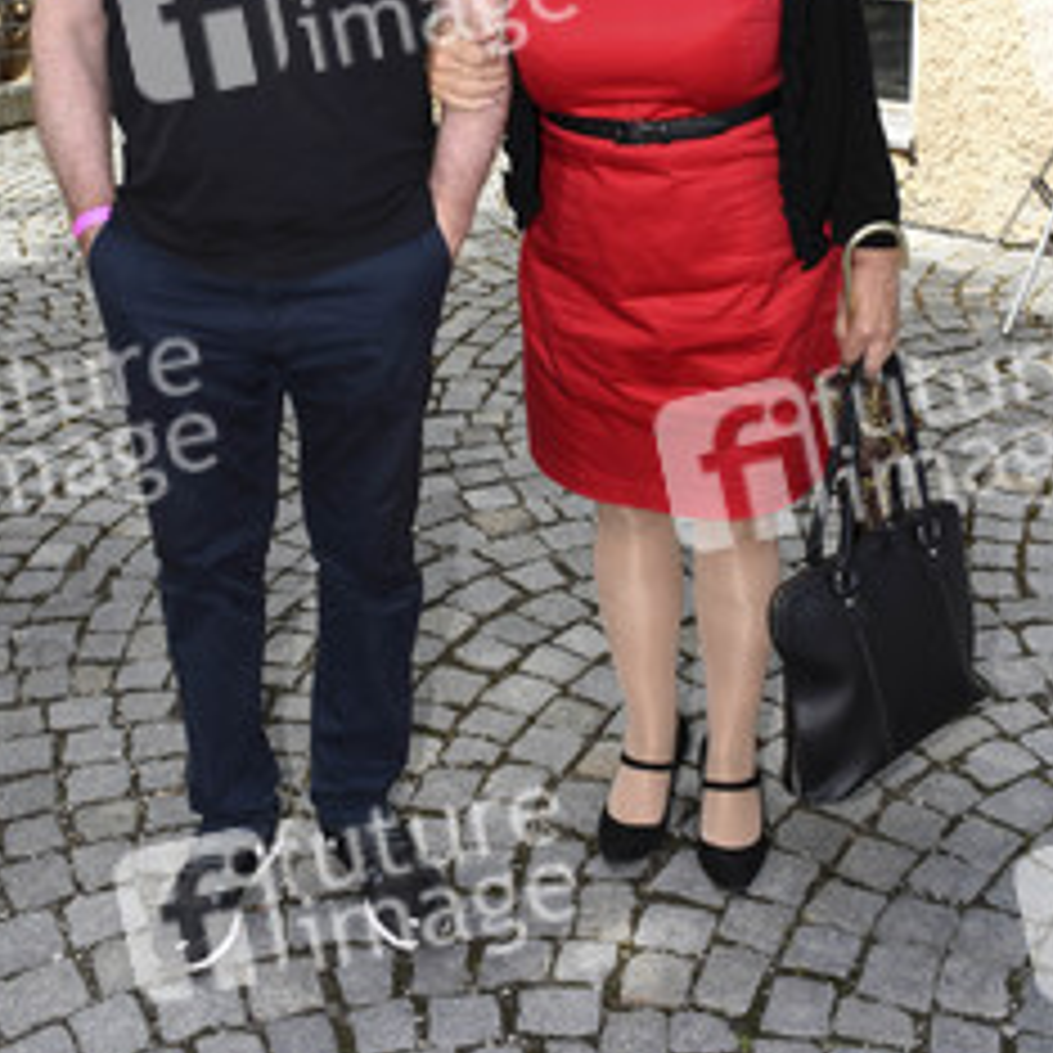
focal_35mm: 48
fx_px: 1652
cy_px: 220
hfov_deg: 35.3
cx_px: 477
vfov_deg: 34.3
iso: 320
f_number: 9
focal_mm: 22
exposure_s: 1/160
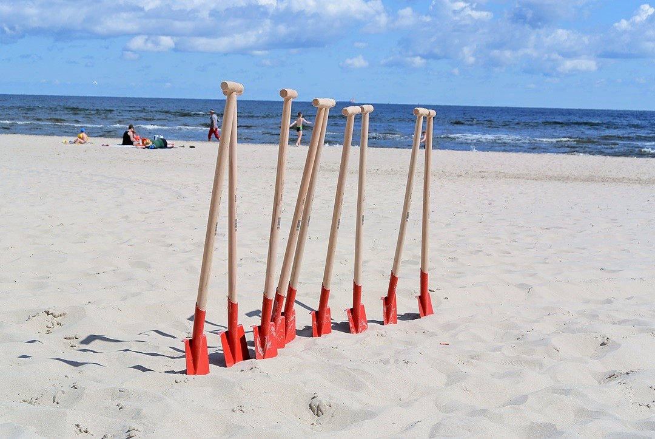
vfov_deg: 18.5
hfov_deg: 27.3
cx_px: 328
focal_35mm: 74
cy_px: 220
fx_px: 1348
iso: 100
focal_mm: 27.5
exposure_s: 1/1000
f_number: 5.6
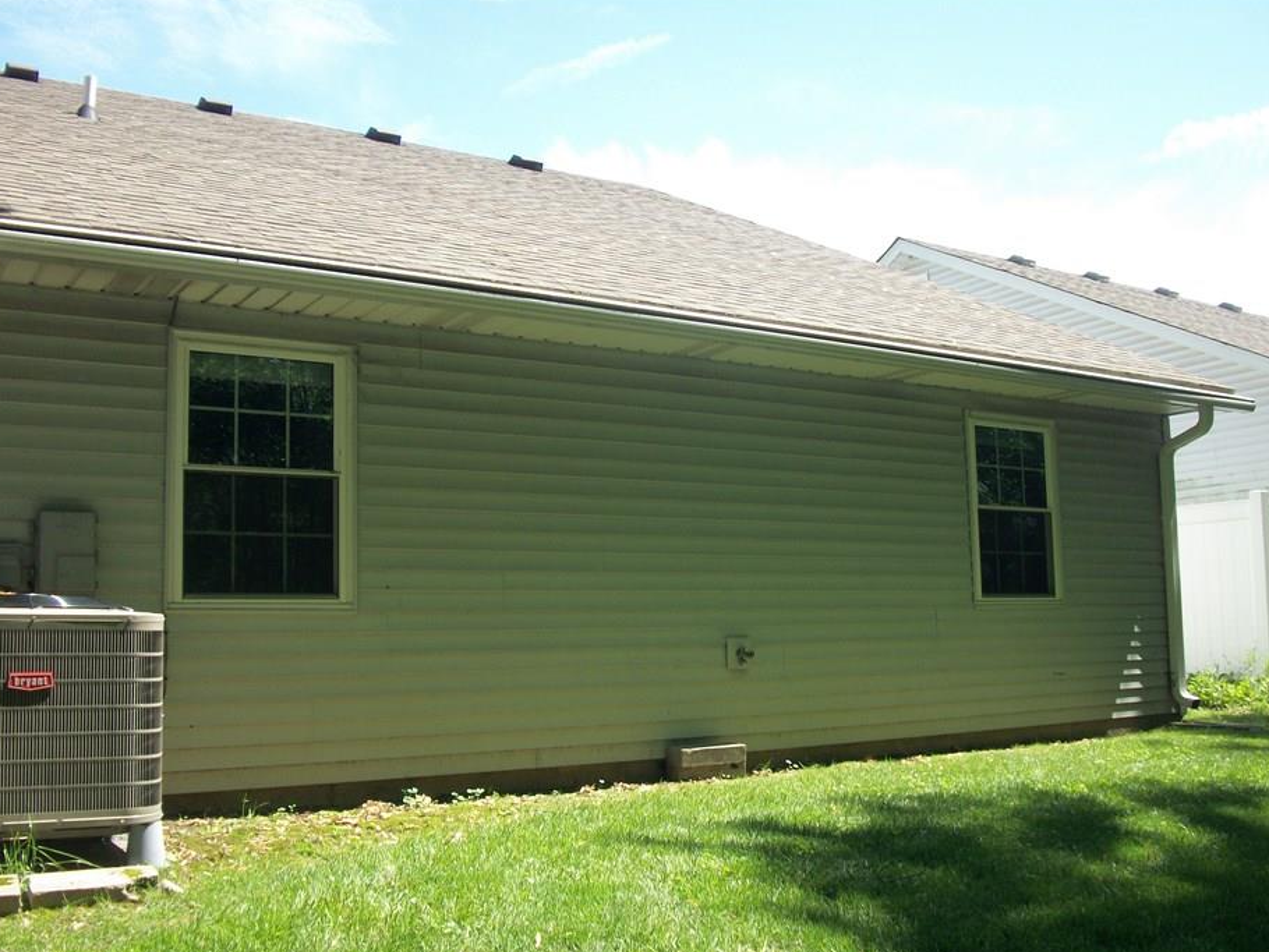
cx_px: 602
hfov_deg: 51.3
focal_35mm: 36
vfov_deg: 39.6
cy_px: 525
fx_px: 1320
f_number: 8.8
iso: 80
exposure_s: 1/80
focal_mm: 5.7
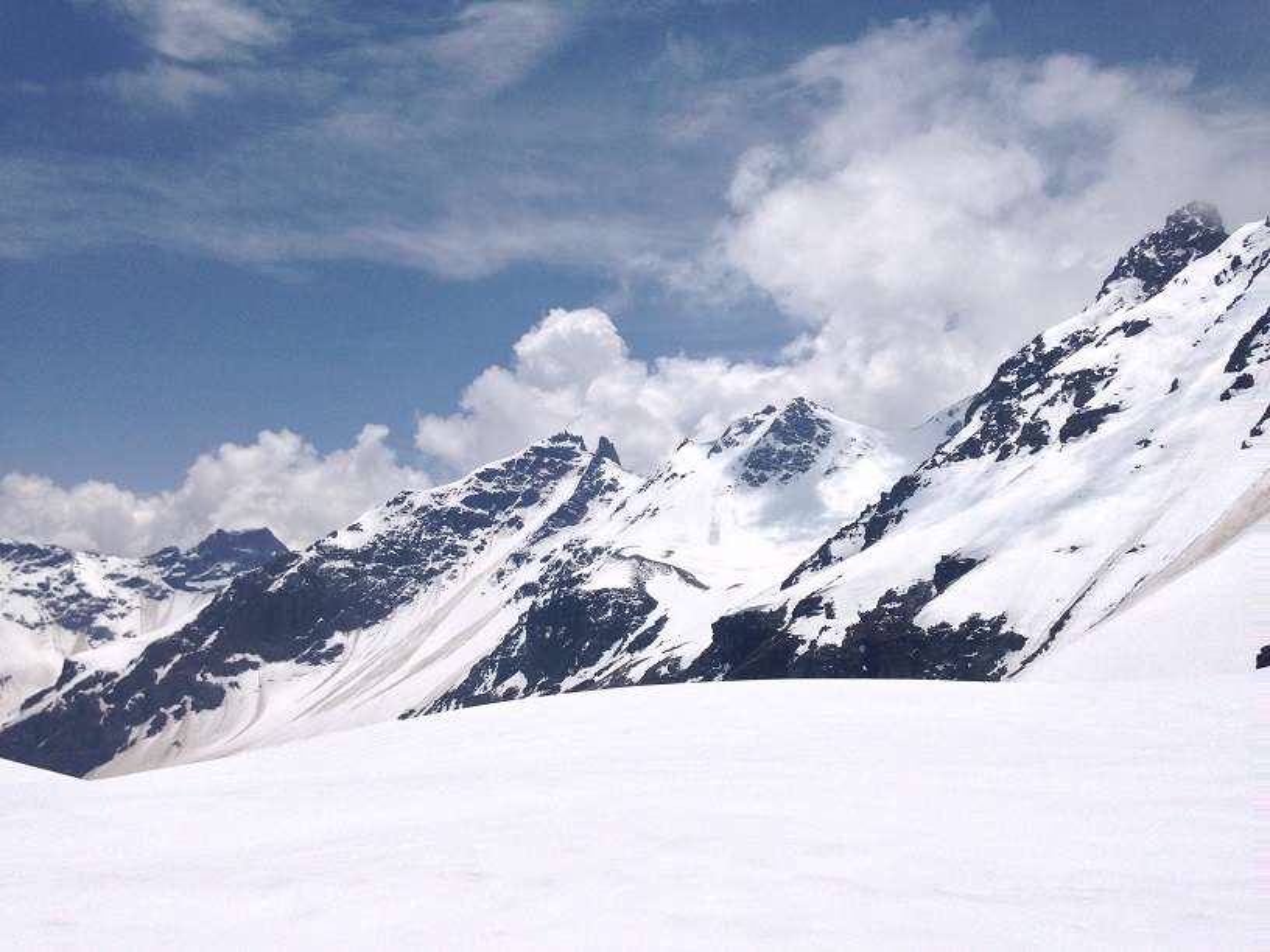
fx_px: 1211
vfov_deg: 42.9
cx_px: 635
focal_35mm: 33
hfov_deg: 55.4
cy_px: 476
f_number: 2.4
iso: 50
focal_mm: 4.12
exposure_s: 1/9091
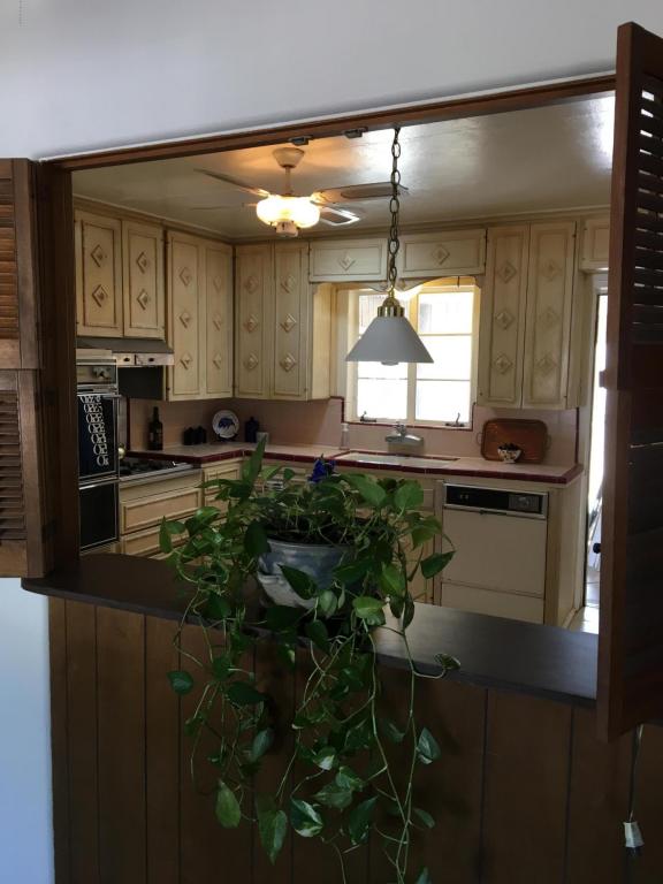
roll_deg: -0.7
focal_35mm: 29
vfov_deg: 61.7
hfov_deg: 48.2
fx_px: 741
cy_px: 442
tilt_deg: -5.3
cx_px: 332
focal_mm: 4.15
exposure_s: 1/30
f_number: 2.2
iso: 64
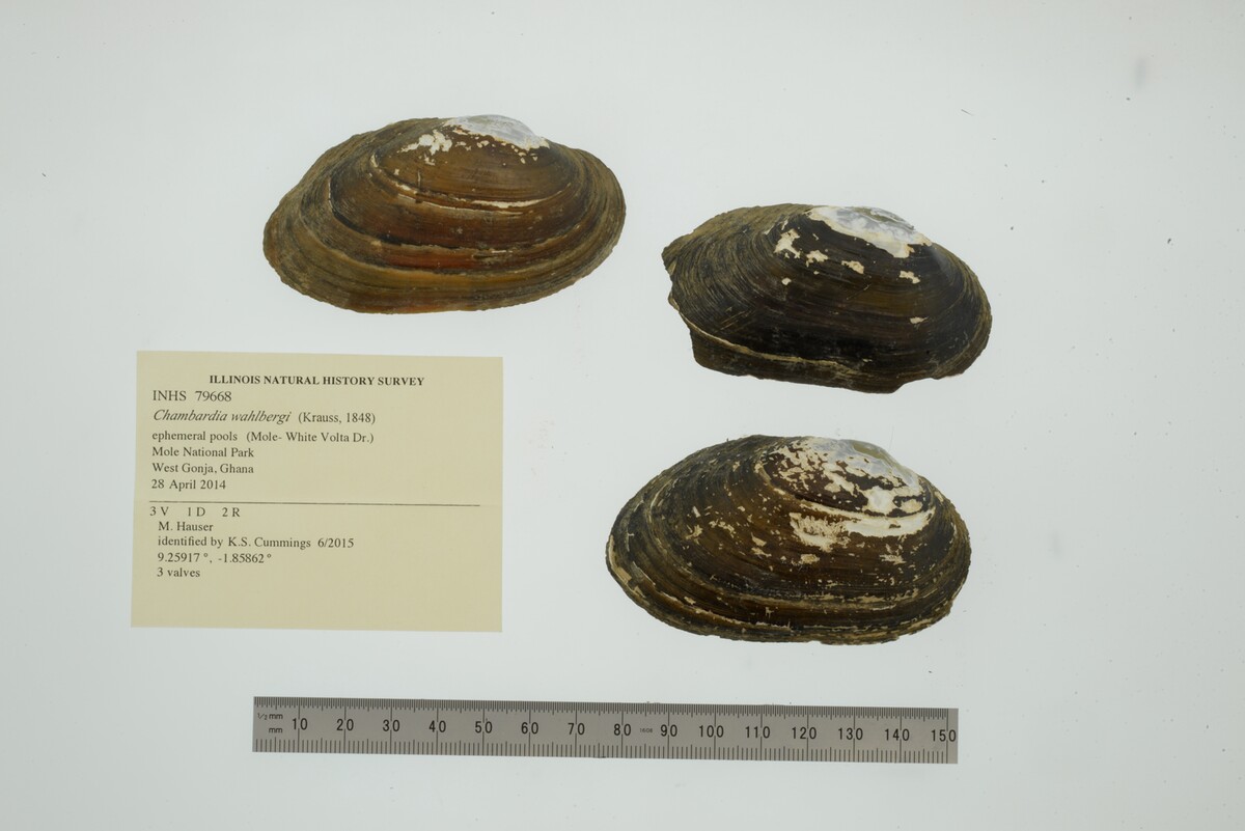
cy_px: 416
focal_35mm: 60
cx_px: 622
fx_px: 2076
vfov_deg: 22.6
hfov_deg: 33.4
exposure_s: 1/10
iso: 100
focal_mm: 60
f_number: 32
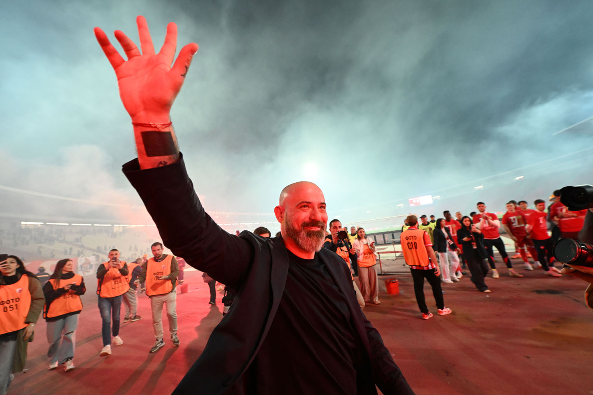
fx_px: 231
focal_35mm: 14
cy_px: 198
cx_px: 296
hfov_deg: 104.3
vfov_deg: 81.2
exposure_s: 1/500
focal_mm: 14
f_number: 4.5
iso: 6400
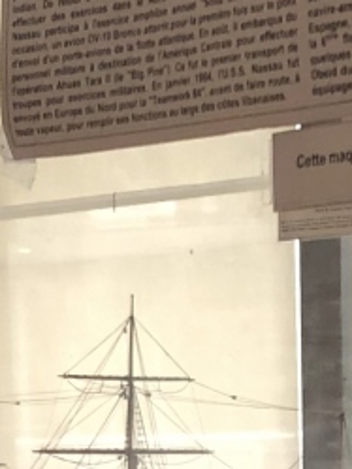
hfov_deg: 8.2
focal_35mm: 180
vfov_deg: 10.1
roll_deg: +0.8
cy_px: 940
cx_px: 290
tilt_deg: -10.4
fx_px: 2438
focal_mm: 3.99
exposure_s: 1/17
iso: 40
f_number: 1.8
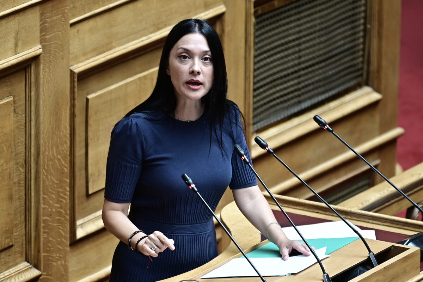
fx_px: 3525
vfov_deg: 4.6
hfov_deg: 6.9
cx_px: 212
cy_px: 141
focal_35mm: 300
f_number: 2.8
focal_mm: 200
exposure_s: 1/640
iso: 800
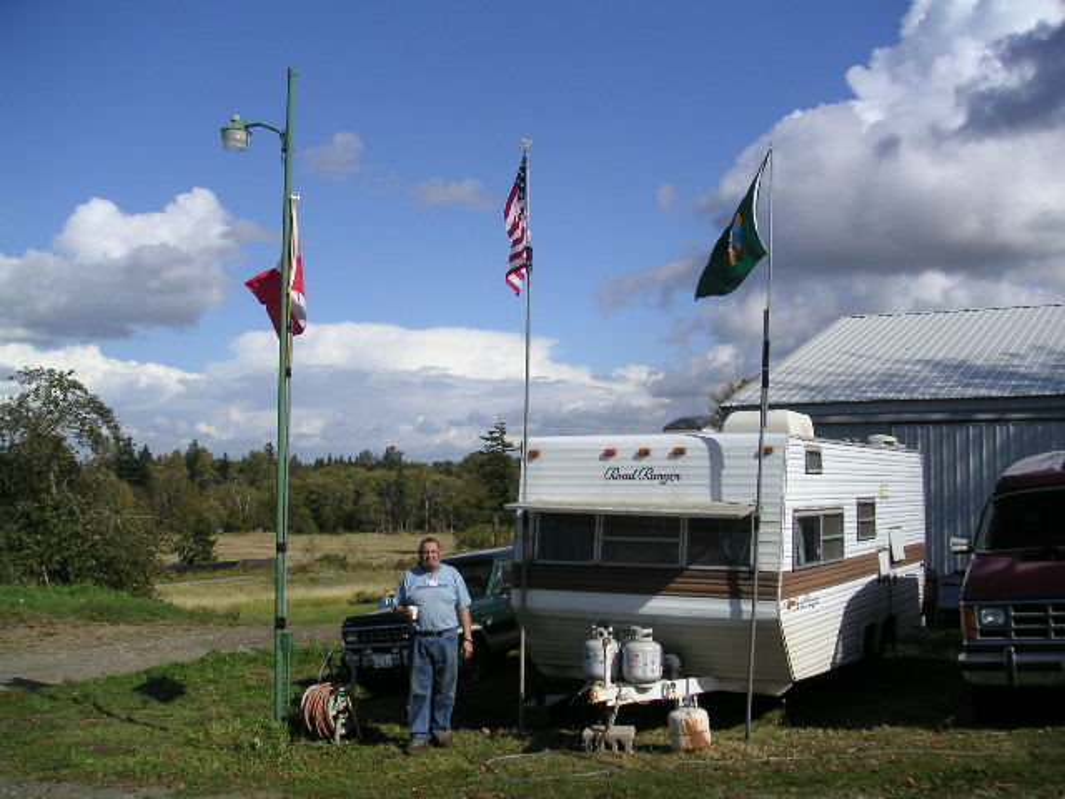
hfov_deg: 49.0
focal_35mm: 38
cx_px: 532
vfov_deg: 37.7
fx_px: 1169
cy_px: 400
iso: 50
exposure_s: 1/350
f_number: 6.7
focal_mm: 6
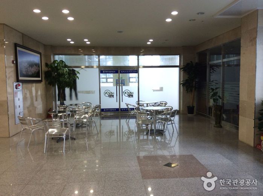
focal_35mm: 33
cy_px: 98
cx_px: 132
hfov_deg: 55.4
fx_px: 250
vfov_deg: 42.8
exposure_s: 1/24
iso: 40
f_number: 2.4
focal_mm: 3.3
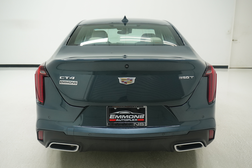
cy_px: 84
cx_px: 126
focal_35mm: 34
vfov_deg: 38.9
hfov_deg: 55.8
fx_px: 238
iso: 800
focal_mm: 23
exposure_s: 1/200
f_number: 5.6
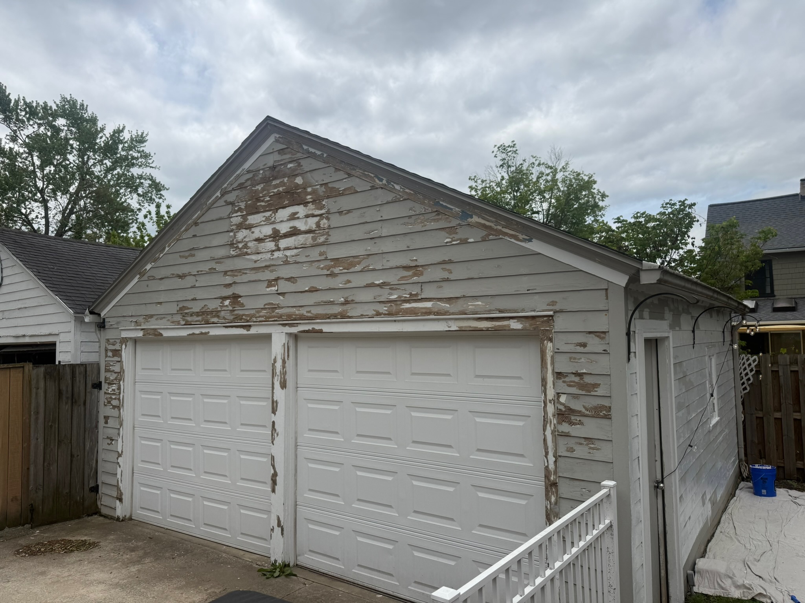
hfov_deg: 71.6
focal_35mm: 24
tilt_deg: +4.4
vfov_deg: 56.8
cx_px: 402
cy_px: 302
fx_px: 558
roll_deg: +1.1
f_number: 1.78
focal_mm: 6.76
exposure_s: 1/8130
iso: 80
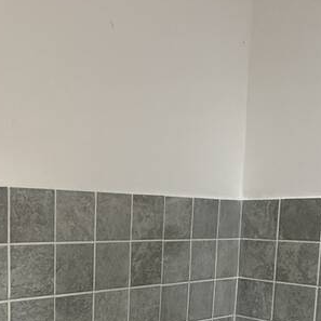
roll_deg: -0.9
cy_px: 279
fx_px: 472
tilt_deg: -6.8
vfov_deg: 35.7
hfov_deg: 35.7
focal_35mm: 45
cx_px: 44
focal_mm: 2.22
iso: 320
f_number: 2.2
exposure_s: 1/99
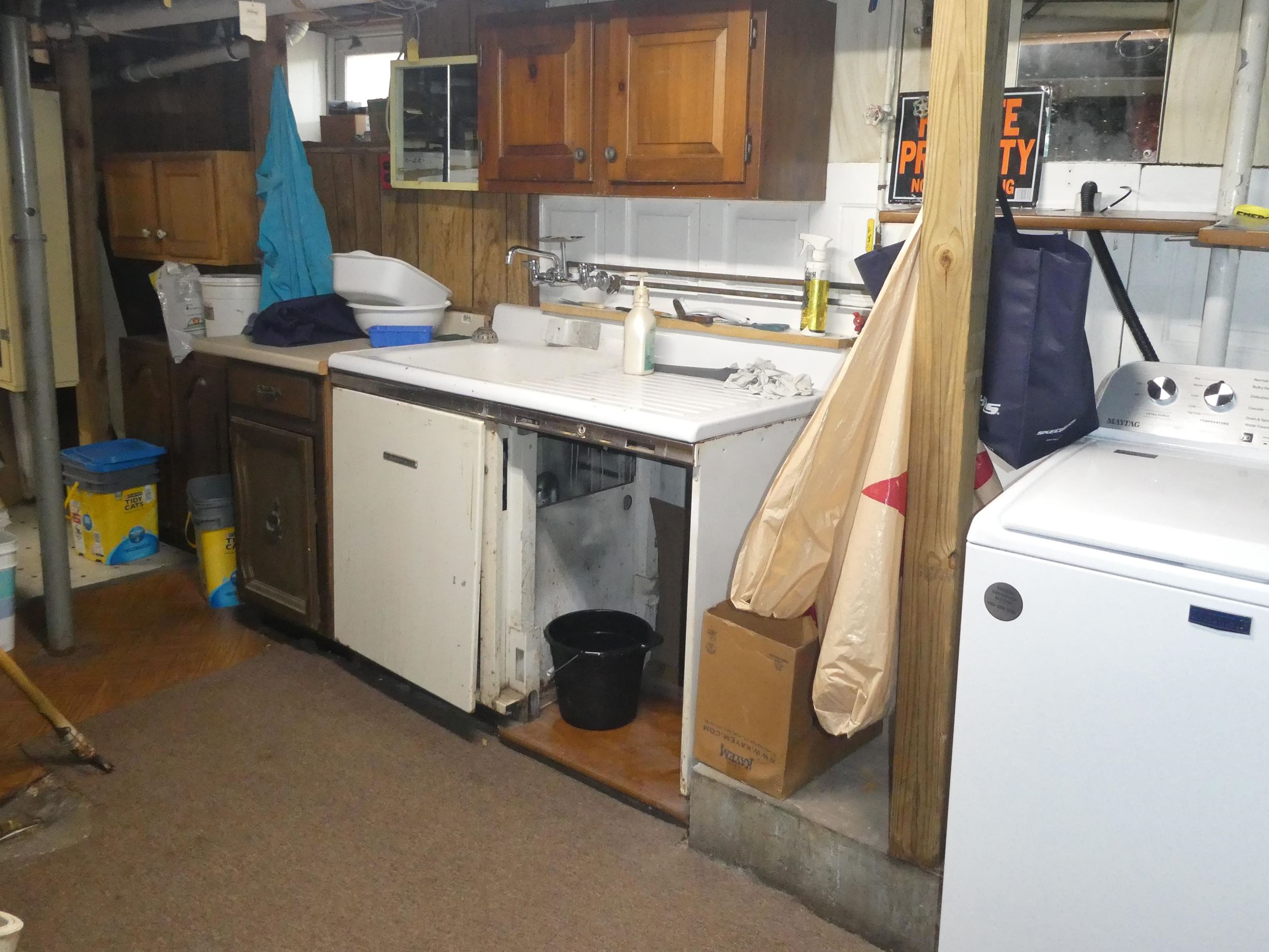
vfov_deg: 48.1
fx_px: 1063
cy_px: 414
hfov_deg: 61.6
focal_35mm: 29
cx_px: 653
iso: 640
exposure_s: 1/60
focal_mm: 4.3
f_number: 3.3
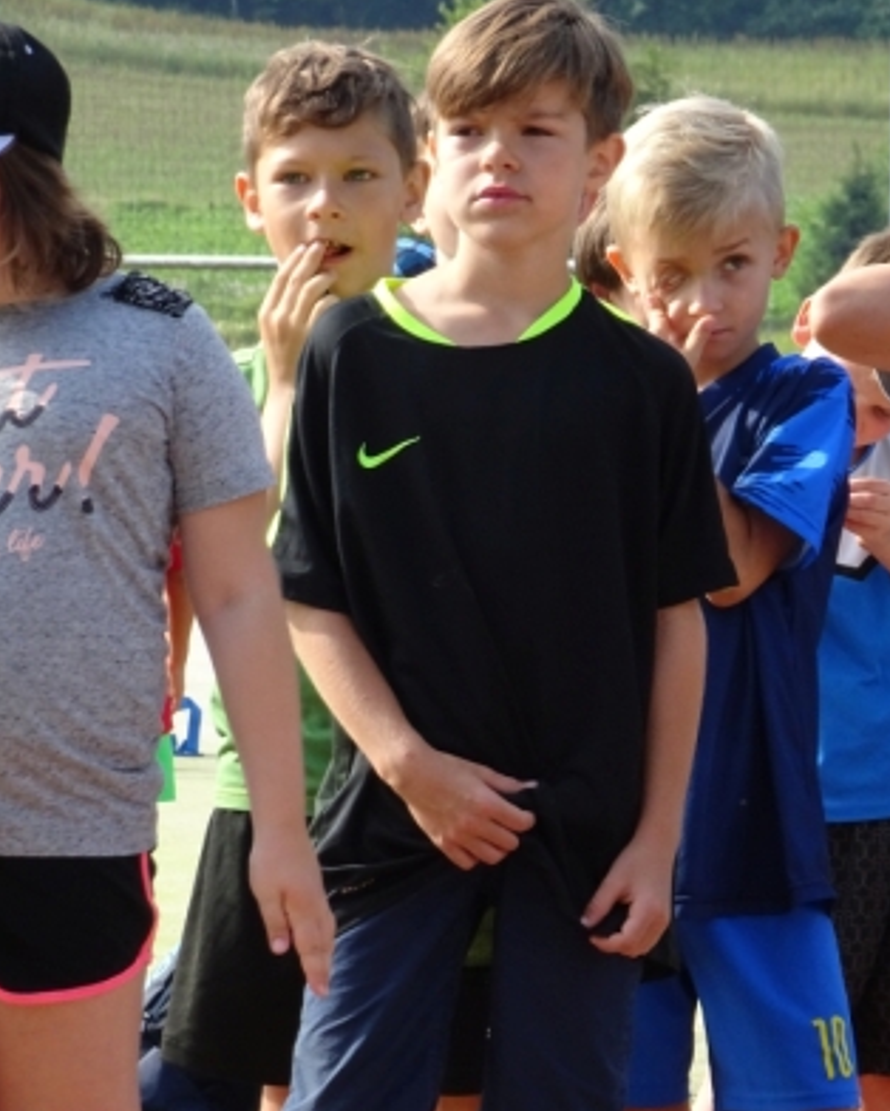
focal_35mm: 357
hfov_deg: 4.3
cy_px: 757
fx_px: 11745
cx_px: 570
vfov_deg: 5.4
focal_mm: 40.86
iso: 200
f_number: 6.3
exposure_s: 1/250
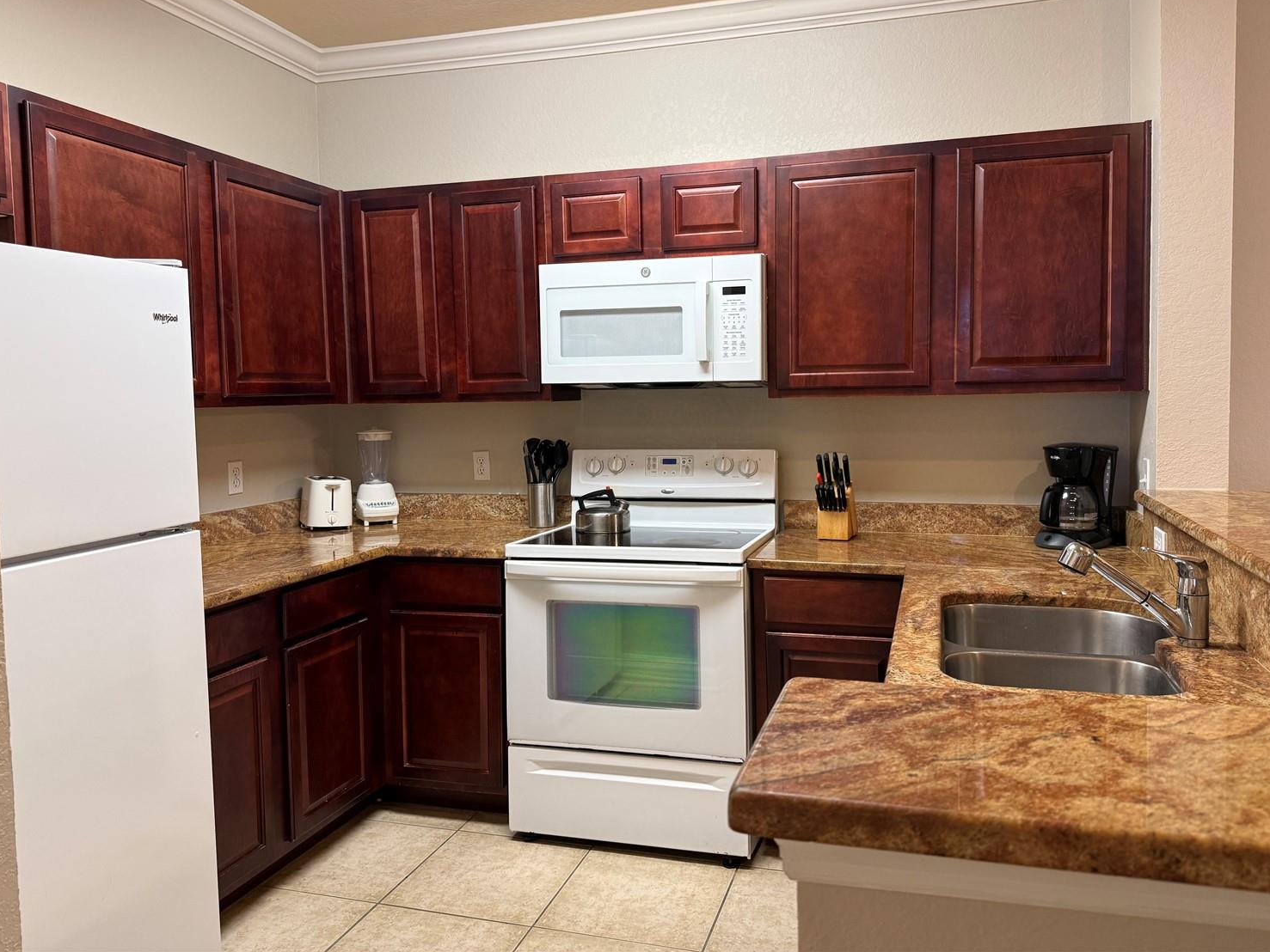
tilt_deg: -2.4
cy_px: 437
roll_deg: +1.0
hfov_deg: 67.2
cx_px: 672
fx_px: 954
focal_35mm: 26
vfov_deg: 53.0
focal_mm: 6.76
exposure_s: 1/60
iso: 160
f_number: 1.78
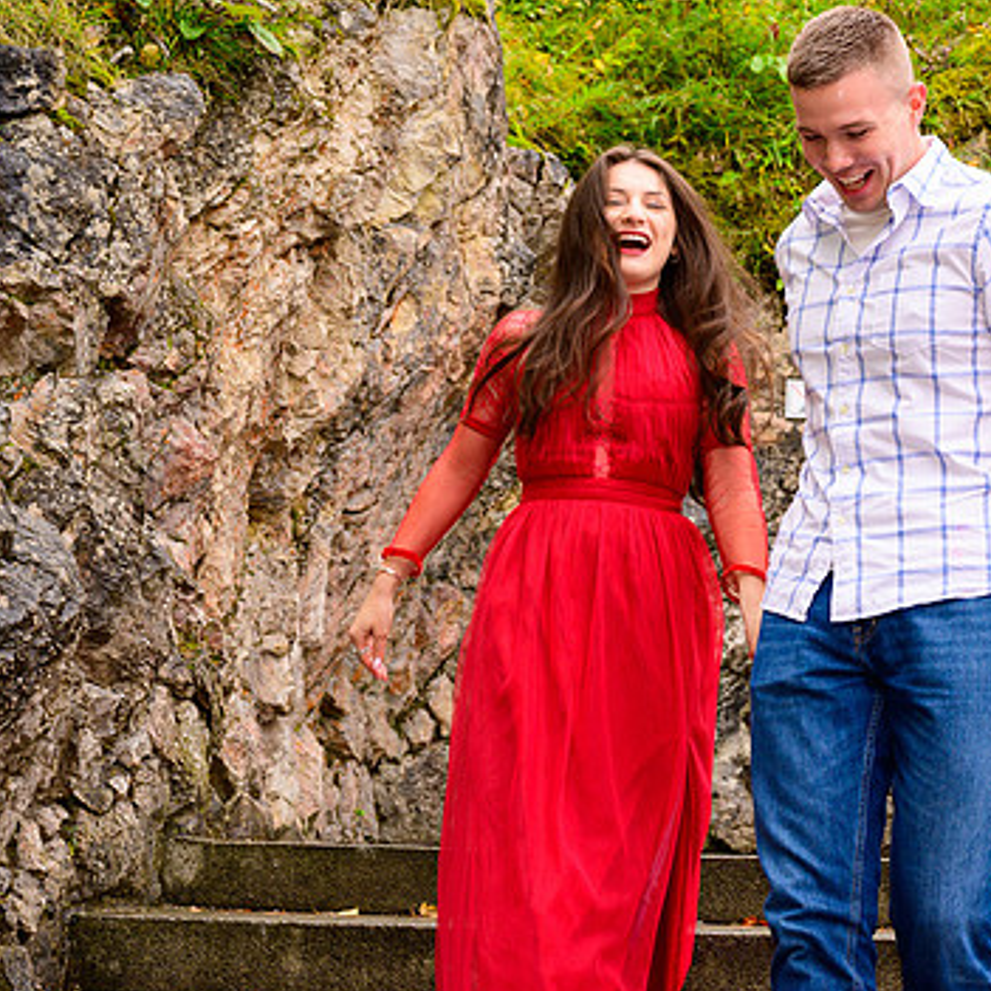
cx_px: 859
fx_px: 2559
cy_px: 547
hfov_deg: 21.5
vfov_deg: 21.9
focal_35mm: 79
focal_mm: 46
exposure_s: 1/200
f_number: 4.5
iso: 400
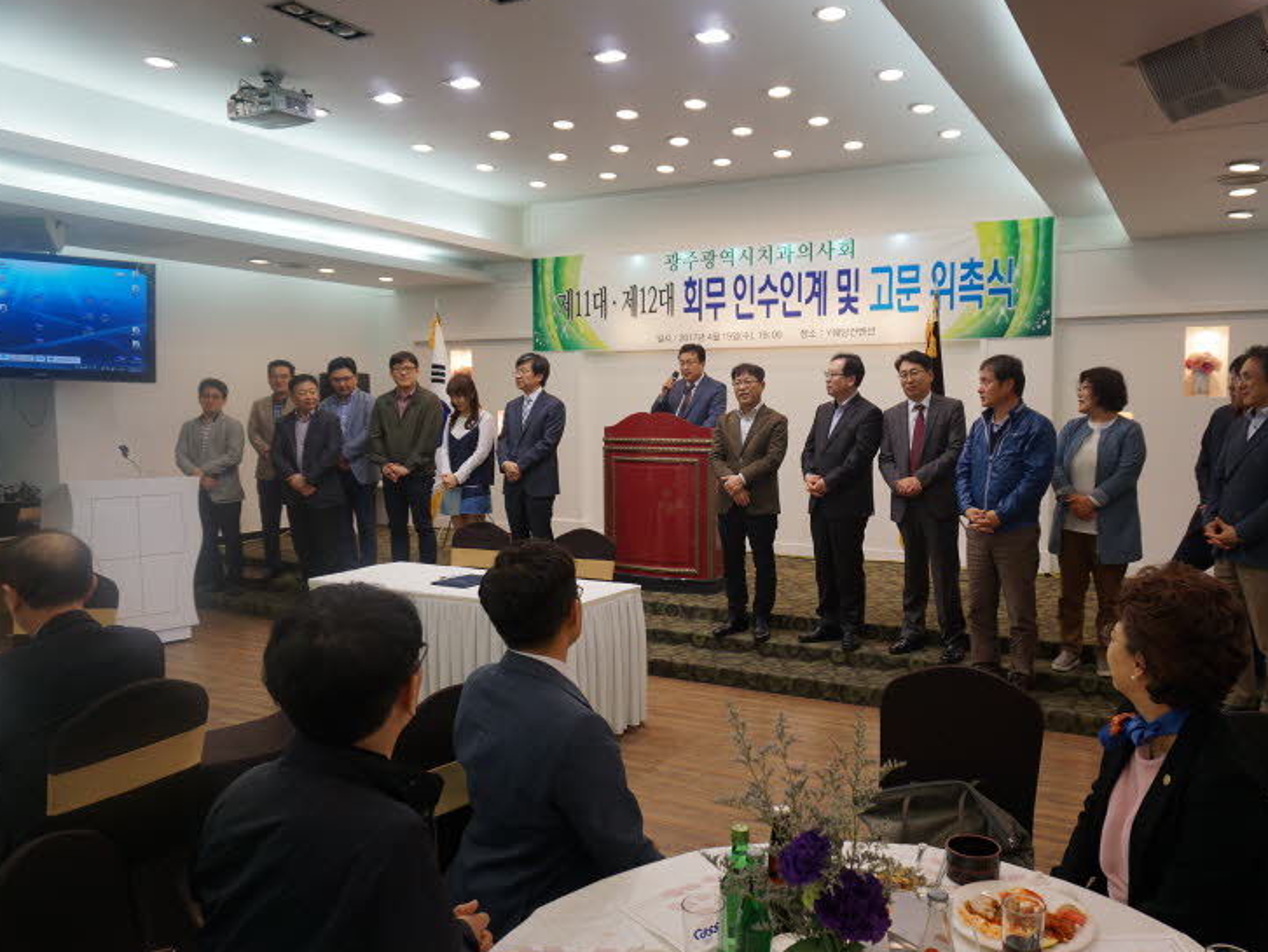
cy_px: 486
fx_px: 989
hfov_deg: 65.1
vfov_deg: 51.4
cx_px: 702
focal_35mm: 27
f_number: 4
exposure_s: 1/60
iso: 250
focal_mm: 16
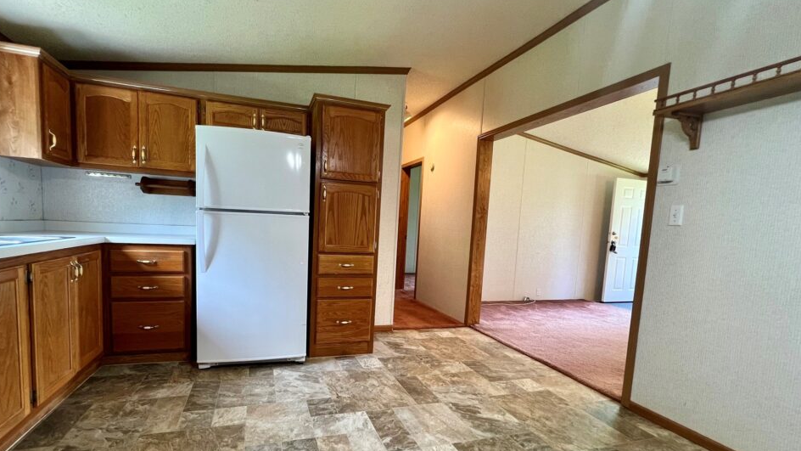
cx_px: 372
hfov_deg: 99.2
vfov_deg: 66.6
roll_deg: -1.9
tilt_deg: -5.3
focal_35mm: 16
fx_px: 340
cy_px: 264
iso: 160
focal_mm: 1.57
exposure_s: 1/60
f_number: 1.8
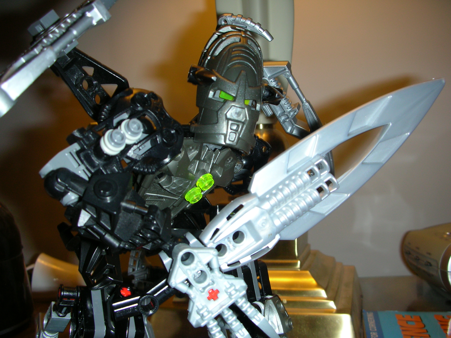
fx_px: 456
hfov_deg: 52.6
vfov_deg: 40.7
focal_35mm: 35
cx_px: 226
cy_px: 169
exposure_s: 1/60.1
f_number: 3
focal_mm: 5.8
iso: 50
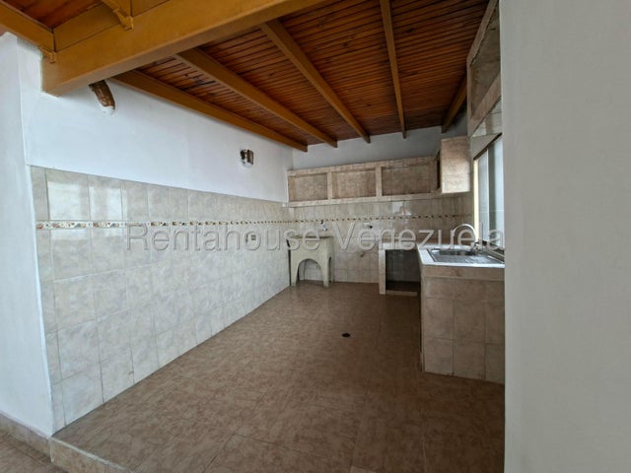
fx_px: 237
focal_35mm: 13
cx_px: 316
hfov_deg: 106.2
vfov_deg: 89.9
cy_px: 236
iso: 80
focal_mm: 1.74
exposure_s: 1/50
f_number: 2.2
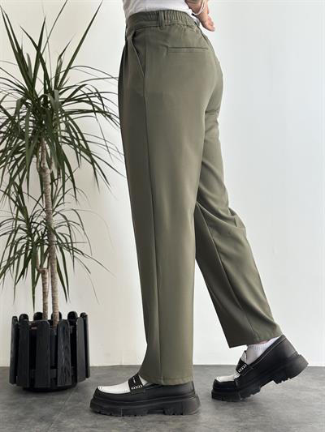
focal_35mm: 48
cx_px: 162
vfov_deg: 39.6
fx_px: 601
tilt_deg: +2.1
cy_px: 216
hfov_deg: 30.3
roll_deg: -0.5
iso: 80
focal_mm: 6.86
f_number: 1.78
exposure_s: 1/184
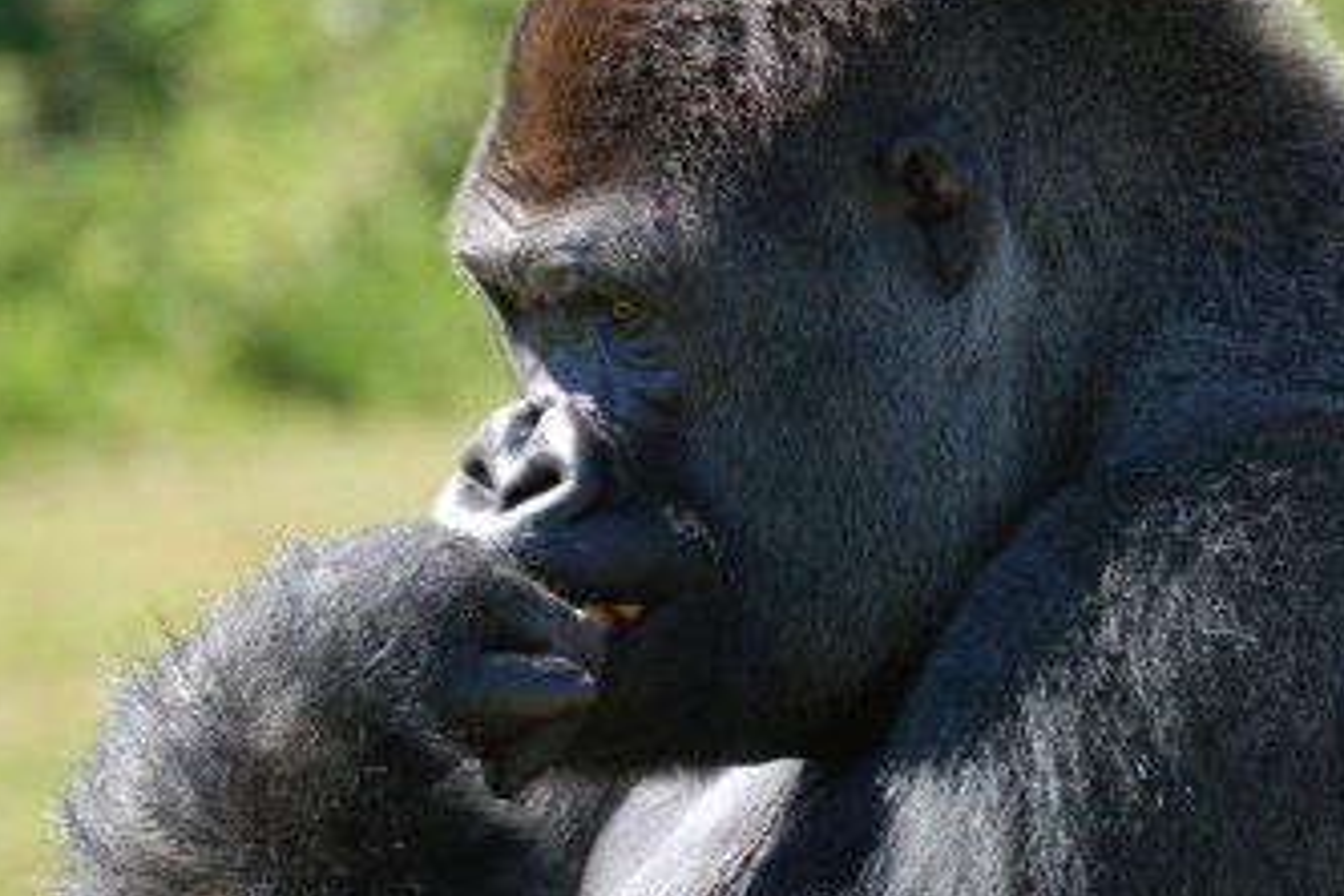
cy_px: 416
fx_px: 18143
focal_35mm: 486
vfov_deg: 2.8
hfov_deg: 4.2
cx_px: 646
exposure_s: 1/400
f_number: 5.6
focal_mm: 270
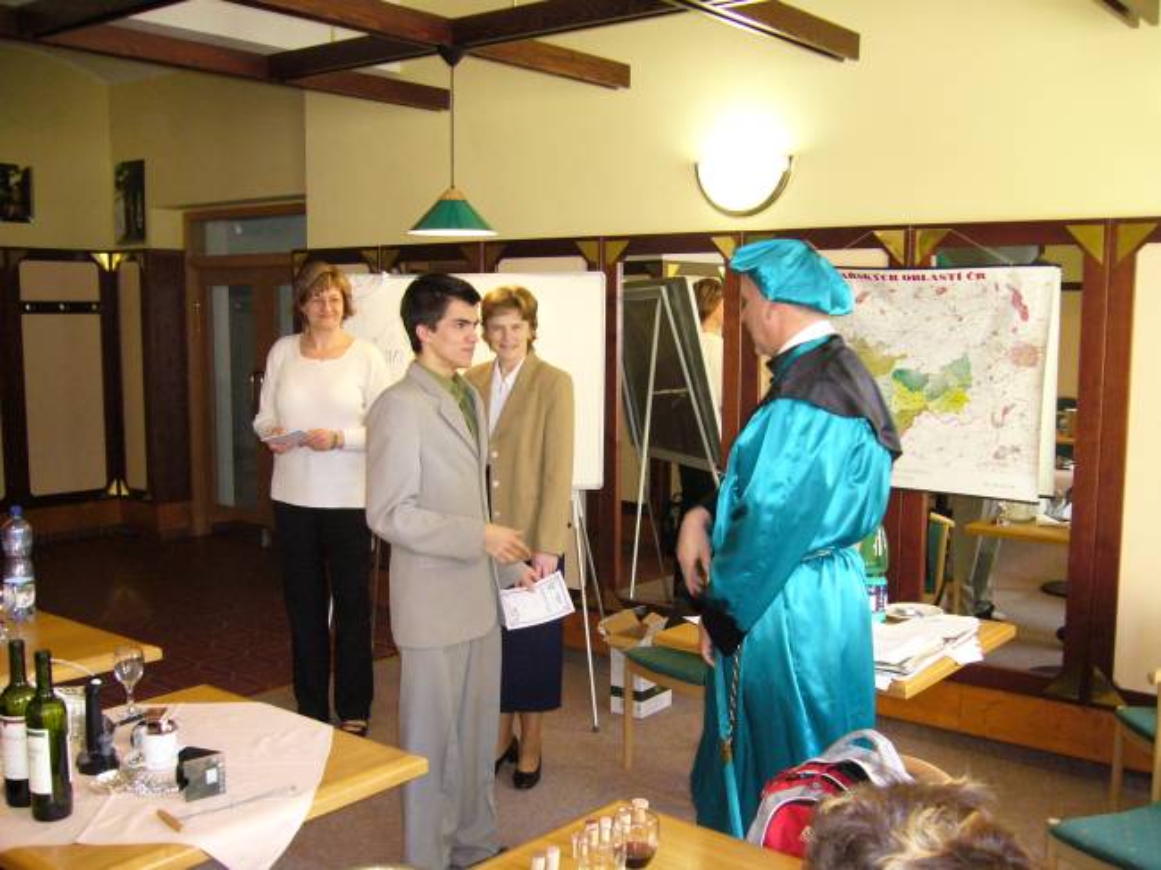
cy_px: 435
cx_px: 580
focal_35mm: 36
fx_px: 1207
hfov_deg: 51.4
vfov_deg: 39.6
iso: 250
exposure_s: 1/60
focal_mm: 6
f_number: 2.9
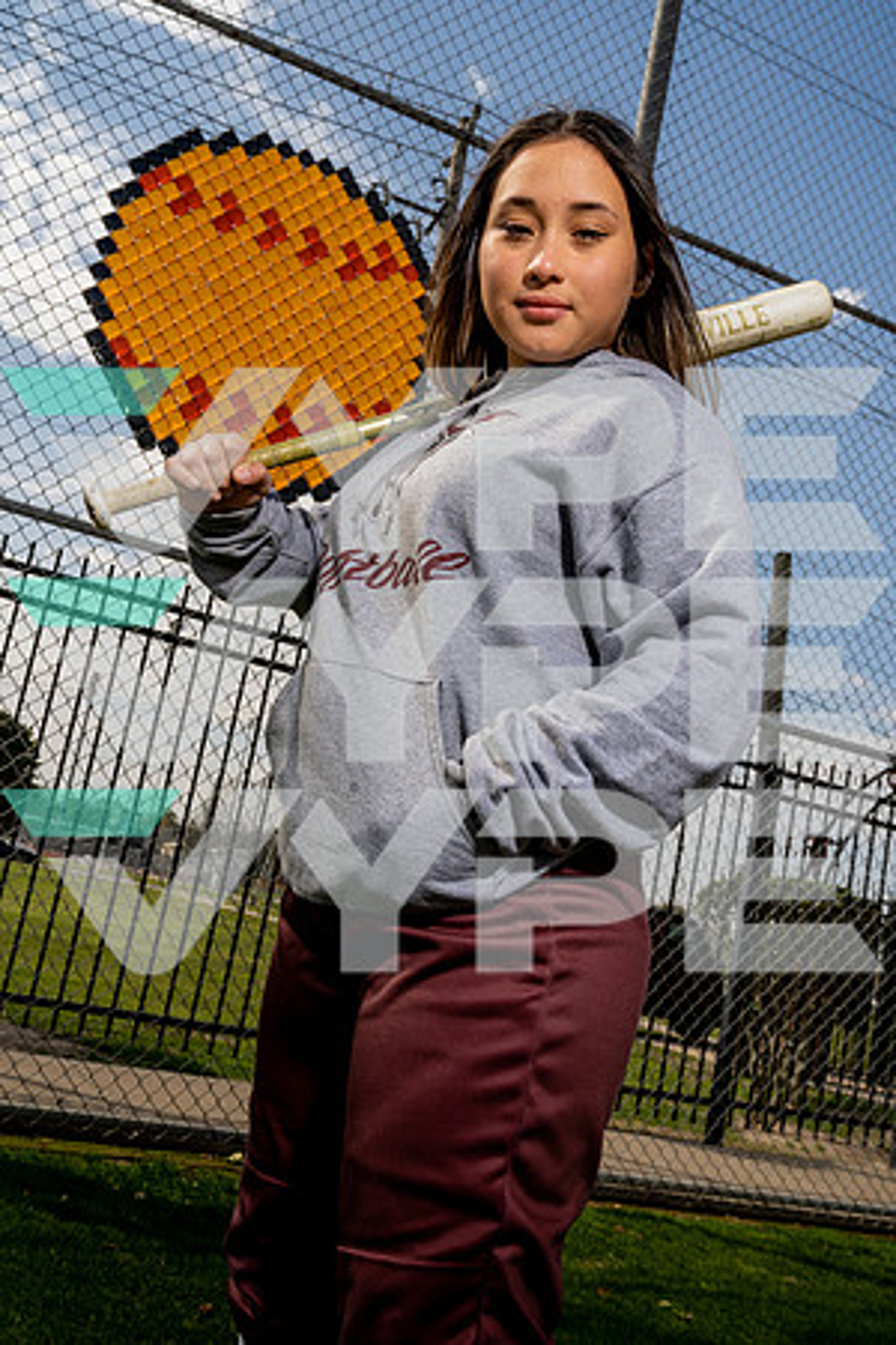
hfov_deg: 38.9
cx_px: 448
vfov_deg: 55.8
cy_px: 672
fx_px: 1269
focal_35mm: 34
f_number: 10
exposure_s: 1/250
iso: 100
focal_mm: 34
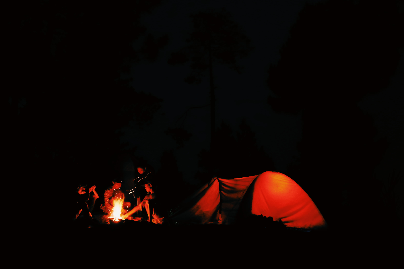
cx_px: 202
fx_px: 471
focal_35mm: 42
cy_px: 134
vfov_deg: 31.9
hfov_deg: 46.4
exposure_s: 1/4
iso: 3200
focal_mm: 28.2
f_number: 4.5
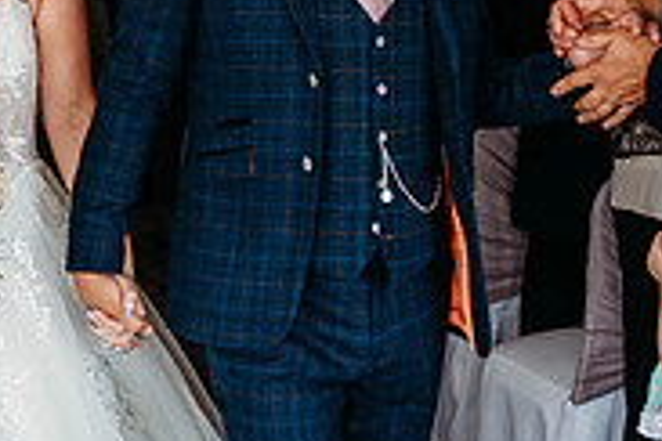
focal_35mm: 111
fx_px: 2041
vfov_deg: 12.3
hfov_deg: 18.4
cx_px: 409
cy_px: 235
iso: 400
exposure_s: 1/500
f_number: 2.8
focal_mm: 35
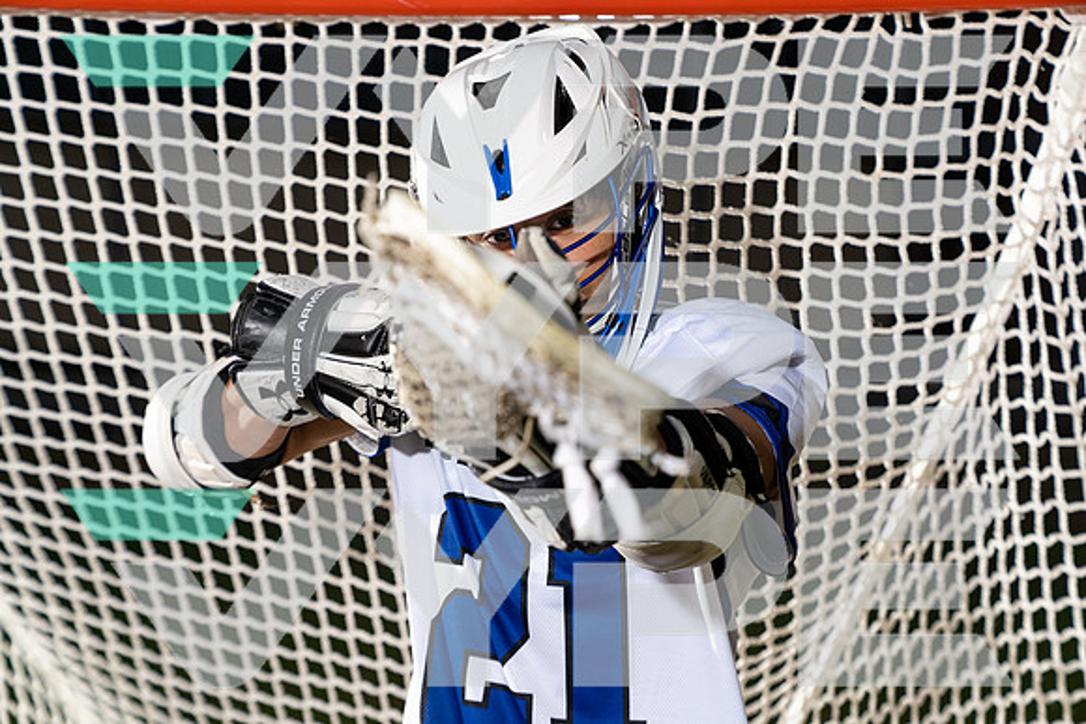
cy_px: 362
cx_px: 543
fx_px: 2112
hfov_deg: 28.8
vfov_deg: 19.5
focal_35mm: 70
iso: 200
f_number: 4.5
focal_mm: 70
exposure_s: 1/250
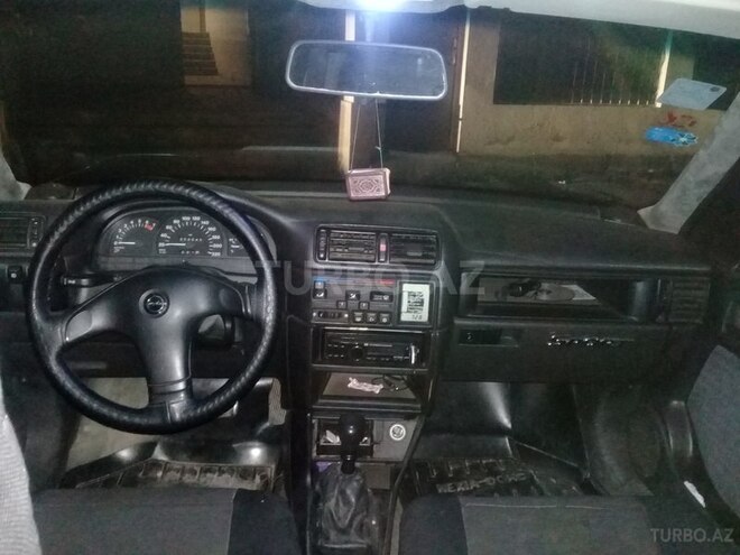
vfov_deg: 45.4
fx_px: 663
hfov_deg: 58.4
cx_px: 370
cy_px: 278
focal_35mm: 31
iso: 800
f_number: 2.2
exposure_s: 1/15
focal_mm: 3.3
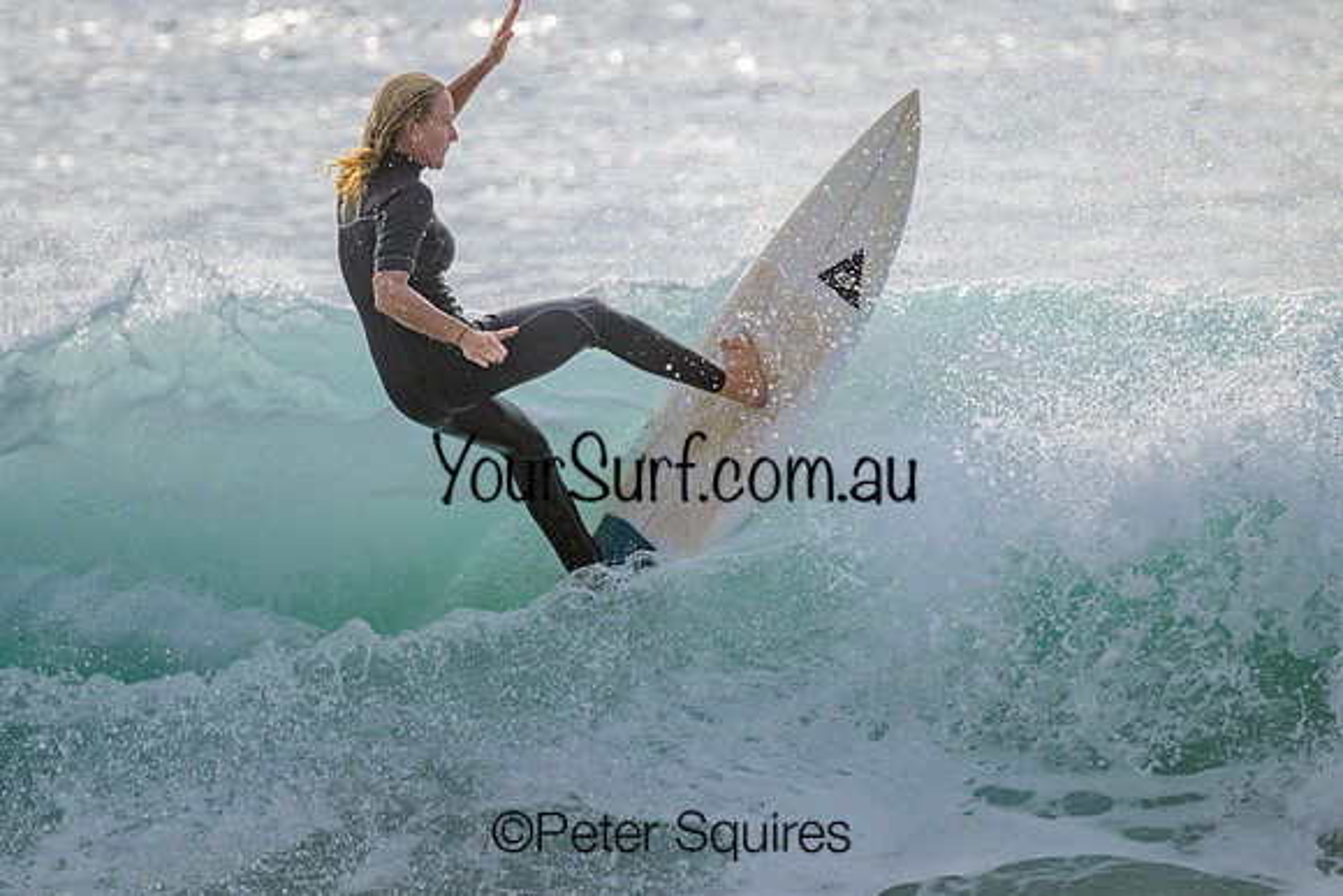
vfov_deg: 1.6
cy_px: 484
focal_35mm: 870
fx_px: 32477
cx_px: 666
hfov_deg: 2.4
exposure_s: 1/2000
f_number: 11
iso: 720
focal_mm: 800
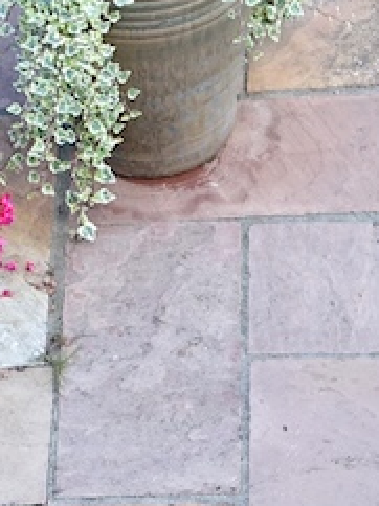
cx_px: 586
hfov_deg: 5.9
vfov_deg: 8.0
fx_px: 3627
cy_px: 128
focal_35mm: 248
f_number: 3.5
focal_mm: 18.9
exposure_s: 1/80
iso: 125
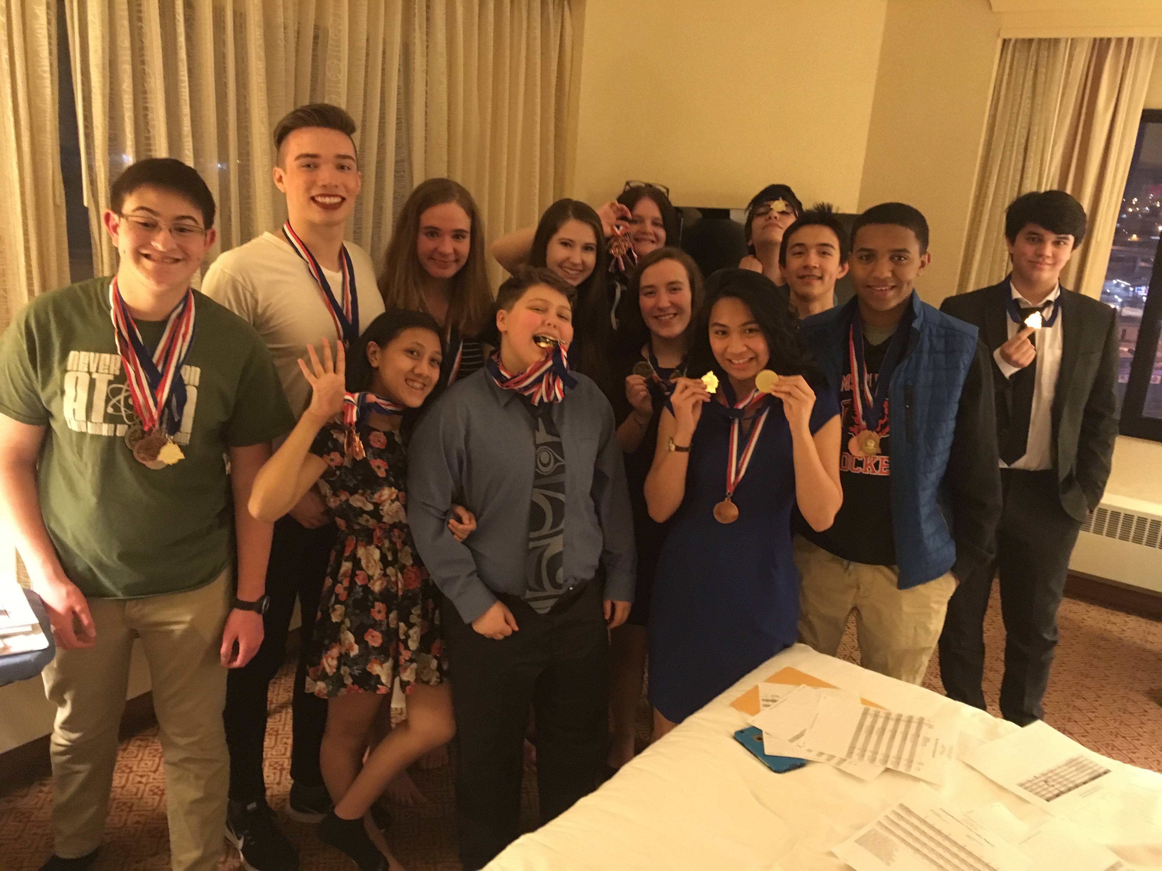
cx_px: 581
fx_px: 973
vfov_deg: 48.2
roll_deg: -3.3
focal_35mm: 29
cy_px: 436
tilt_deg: -16.2
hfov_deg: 61.7
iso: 500
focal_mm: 4.15
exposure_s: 1/15
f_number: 2.2
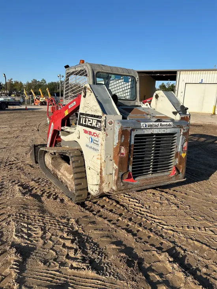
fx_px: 217
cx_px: 108
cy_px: 144
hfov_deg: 53.1
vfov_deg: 67.3
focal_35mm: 26
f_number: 1.5
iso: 50
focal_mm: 5.7
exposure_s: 1/3460
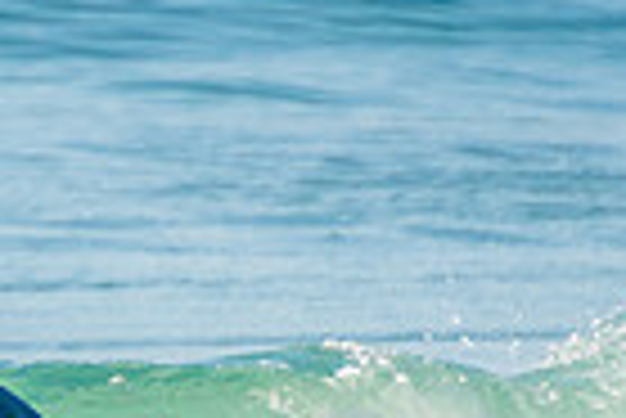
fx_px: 43587
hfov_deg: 0.8
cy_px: 721
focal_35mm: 2504
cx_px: -99
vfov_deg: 0.6
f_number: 5.6
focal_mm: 400
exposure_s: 1/1250
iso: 320
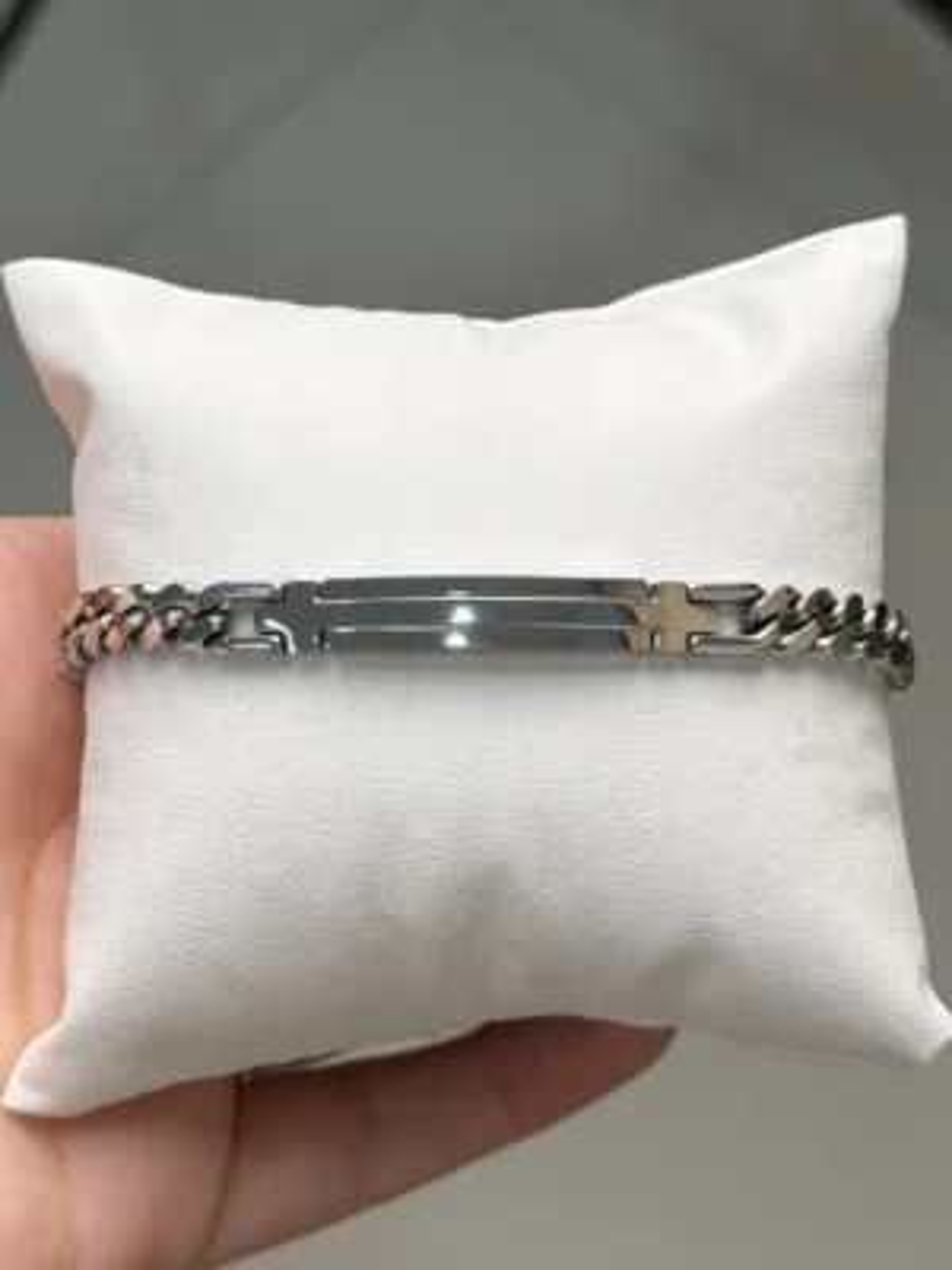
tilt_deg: -56.1
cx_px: 476
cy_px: 635
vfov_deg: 39.7
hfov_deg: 30.3
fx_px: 1760
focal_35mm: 48
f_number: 1.78
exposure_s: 1/561
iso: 80
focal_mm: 6.76
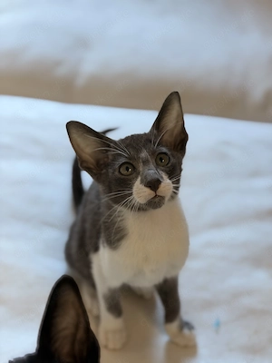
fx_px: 503
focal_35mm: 48
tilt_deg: -41.9
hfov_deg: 30.3
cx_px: 136
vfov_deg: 39.7
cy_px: 182
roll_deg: -3.4
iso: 100
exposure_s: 1/70
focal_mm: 6.76
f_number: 1.78
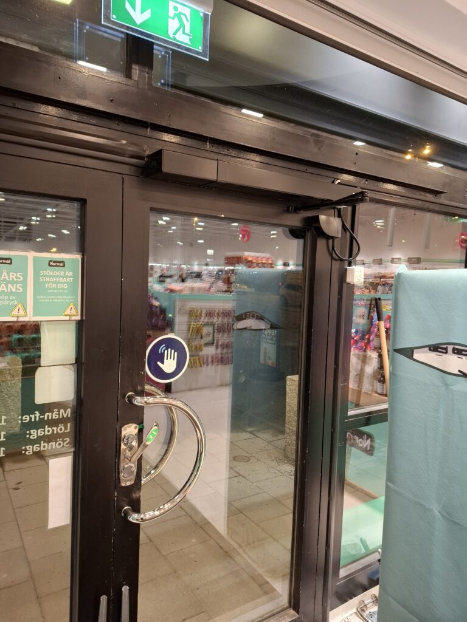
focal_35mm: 23
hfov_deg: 58.9
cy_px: 311
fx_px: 414
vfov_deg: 73.9
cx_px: 234
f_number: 1.8
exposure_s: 1/50
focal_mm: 5.54
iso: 160
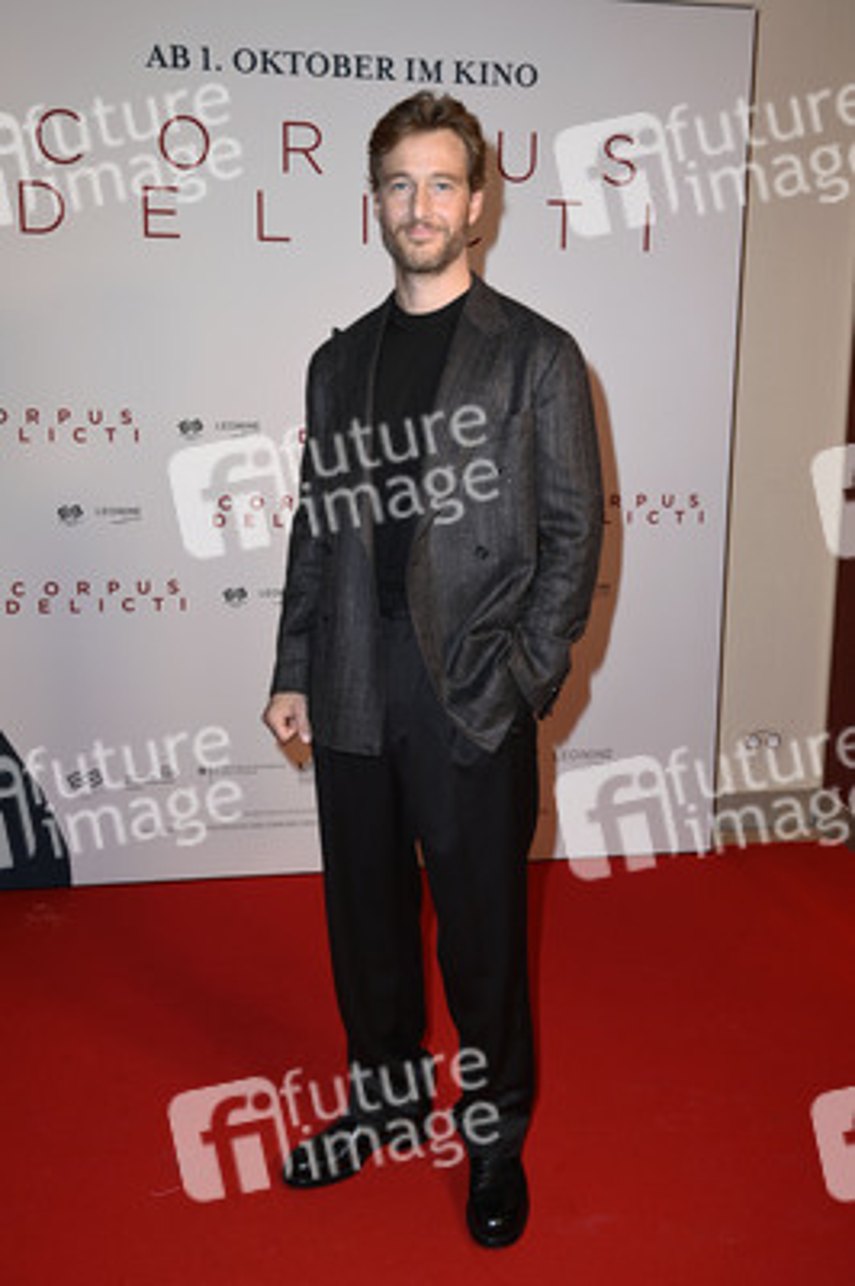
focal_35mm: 35
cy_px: 643
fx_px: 1249
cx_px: 428
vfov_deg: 54.5
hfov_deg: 37.8
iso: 500
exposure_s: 1/200
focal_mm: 35
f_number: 6.3
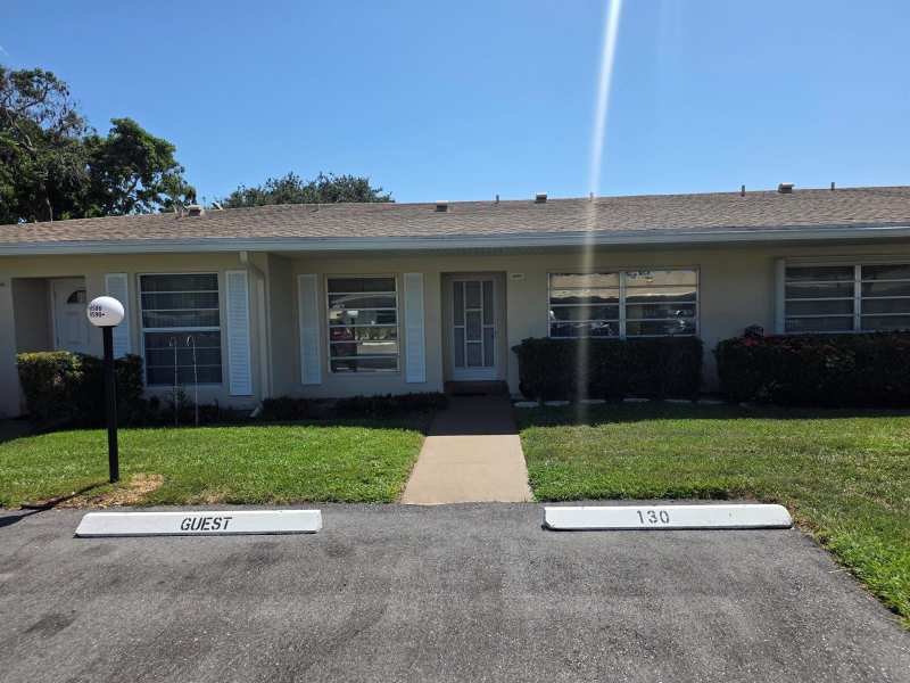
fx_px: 605
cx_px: 455
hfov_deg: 73.9
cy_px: 342
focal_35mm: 23
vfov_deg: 58.9
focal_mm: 6.25
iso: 80
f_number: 1.7
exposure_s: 1/5447
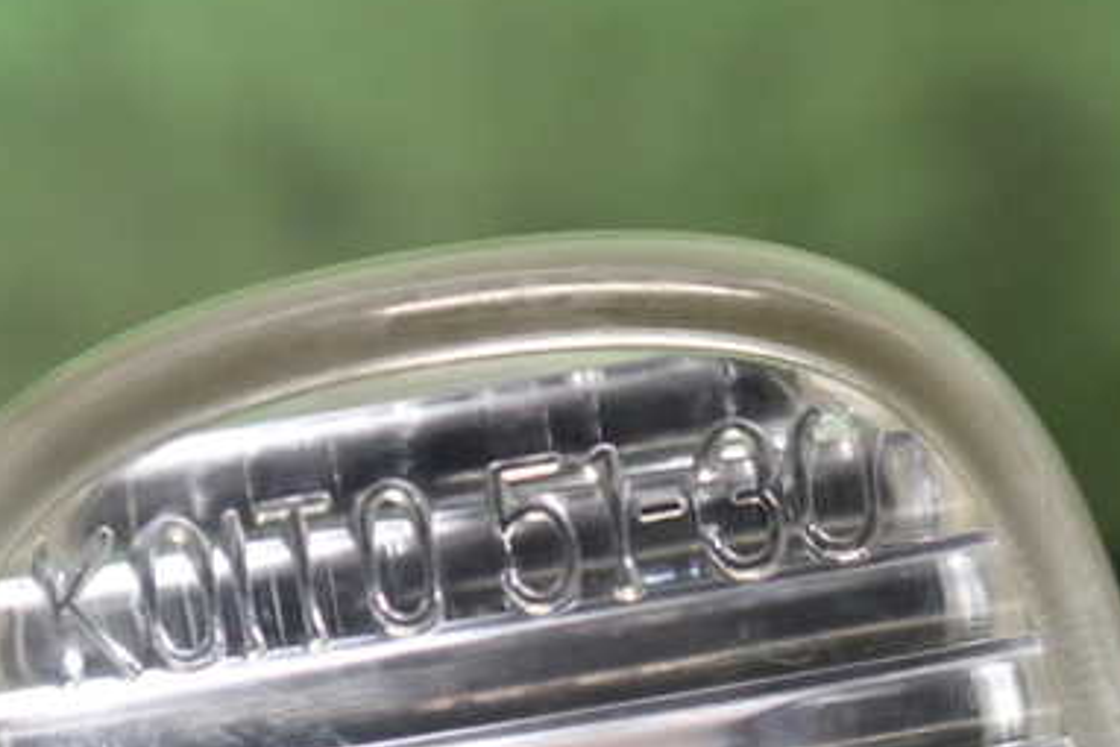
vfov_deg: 27.5
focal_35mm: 49
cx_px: 443
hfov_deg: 40.1
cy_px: 454
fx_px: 1525
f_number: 2.3
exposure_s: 1/125
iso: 500
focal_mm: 5.4
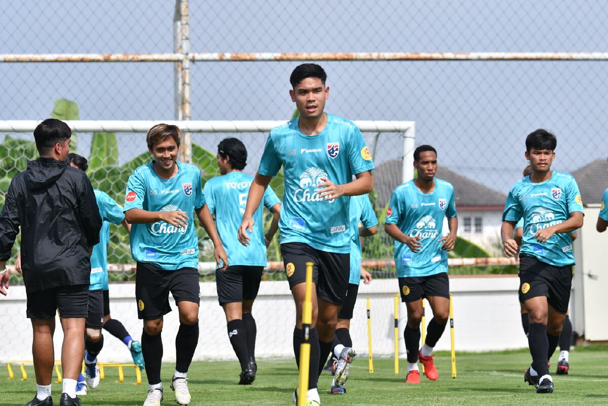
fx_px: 3090
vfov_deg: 7.5
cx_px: 304
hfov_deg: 11.2
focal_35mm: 183
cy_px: 203
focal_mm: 122
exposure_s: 1/2500
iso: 200
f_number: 4.5
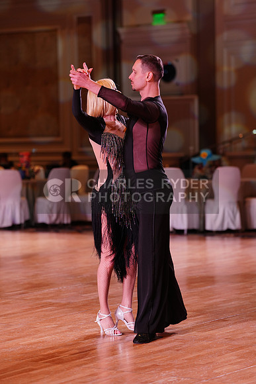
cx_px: 128
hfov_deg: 11.9
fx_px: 1226
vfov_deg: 17.8
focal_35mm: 115
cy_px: 192
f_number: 2.8
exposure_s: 1/250
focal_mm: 115
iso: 640
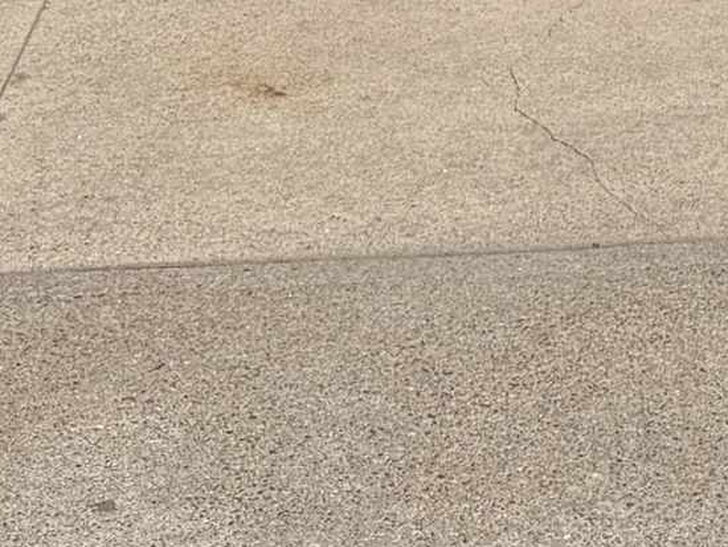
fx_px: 2819
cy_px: -816
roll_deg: +1.6
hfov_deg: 14.5
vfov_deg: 9.7
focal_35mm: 134
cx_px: 709
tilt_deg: -1.4
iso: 100
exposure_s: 1/9091
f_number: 1.78
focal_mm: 6.76
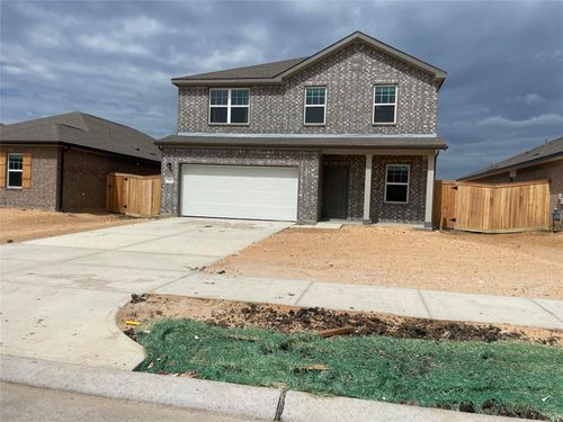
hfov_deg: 67.3
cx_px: 282
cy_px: 211
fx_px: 423
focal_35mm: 26
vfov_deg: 53.1
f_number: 1.6
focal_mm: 4.2
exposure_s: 1/13333
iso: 32
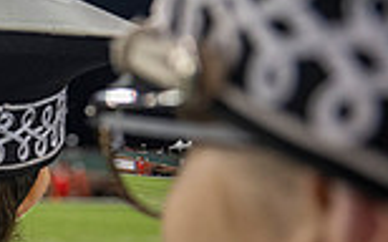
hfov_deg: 18.5
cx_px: -272
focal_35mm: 92
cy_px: 160
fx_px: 972
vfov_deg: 14.2
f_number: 3.2
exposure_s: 1/500
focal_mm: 24
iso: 1250
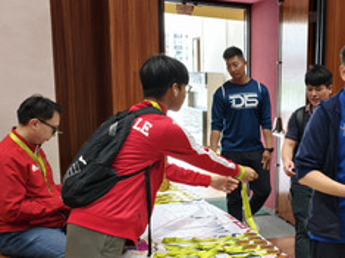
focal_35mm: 49
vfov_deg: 29.4
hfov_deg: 36.7
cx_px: 305
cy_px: 180
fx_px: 488
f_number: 1.57
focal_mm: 6.54
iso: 263
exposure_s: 1/100
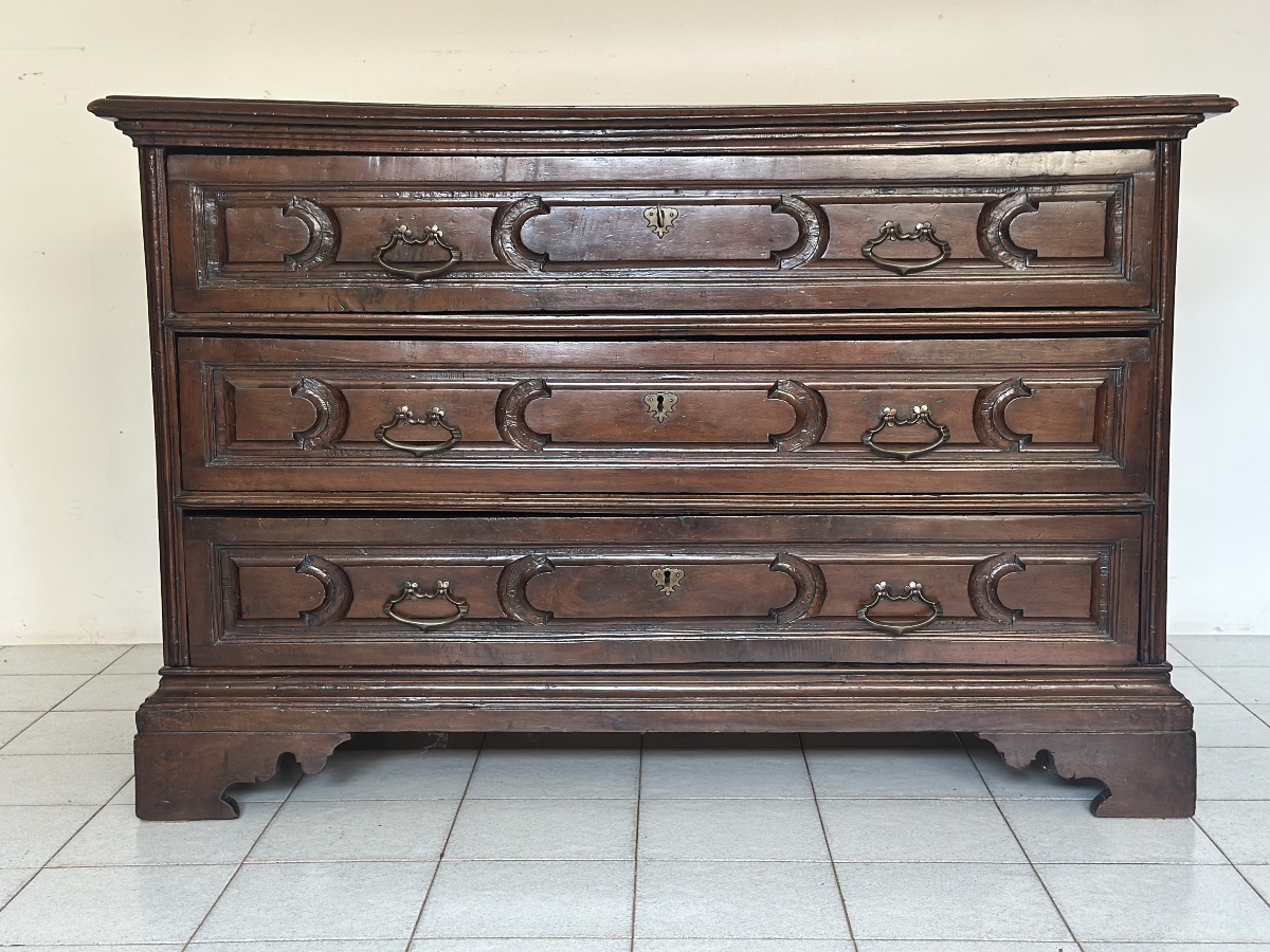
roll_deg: +0.6
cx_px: 635
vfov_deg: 30.3
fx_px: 1761
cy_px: 476
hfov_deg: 39.7
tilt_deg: -8.1
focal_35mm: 48
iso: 250
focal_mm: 6.86
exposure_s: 1/60
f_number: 1.78
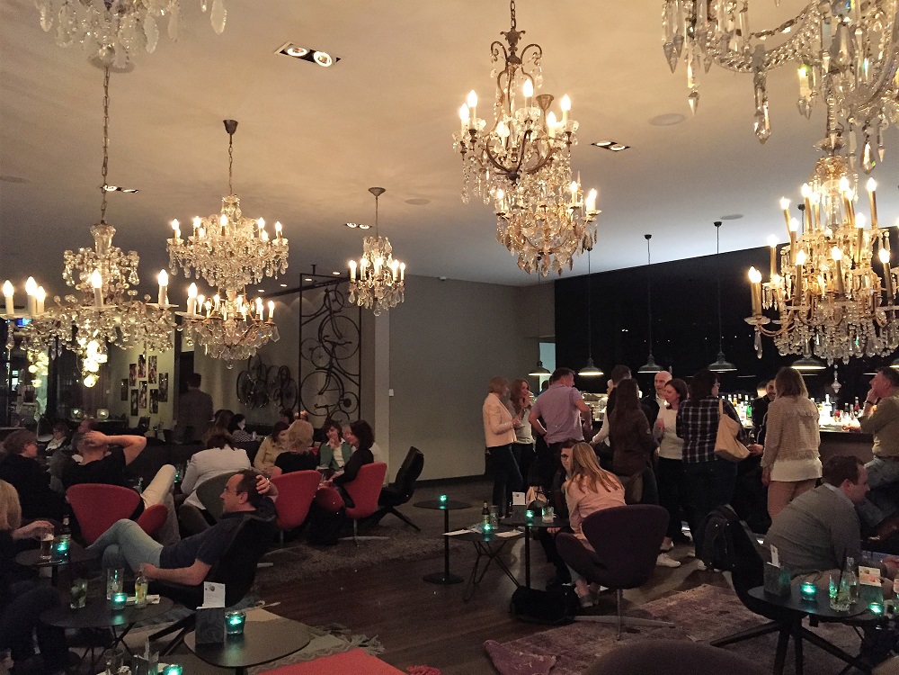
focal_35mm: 29
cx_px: 450
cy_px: 338
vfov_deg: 48.2
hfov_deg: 61.7
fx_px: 753
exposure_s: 1/17
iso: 400
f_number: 2.2
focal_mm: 4.15
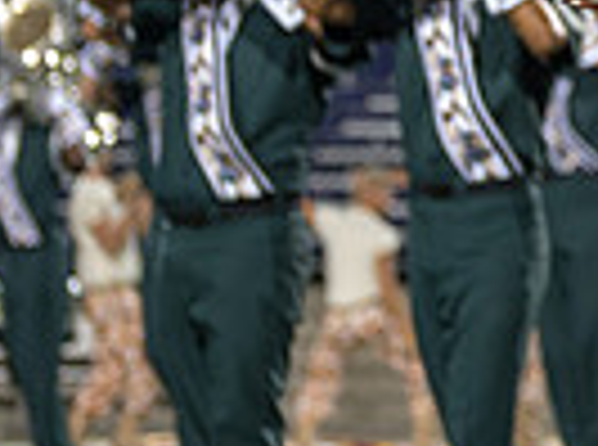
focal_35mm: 503
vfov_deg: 2.9
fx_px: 8666
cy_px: -152
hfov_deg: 3.9
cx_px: 1031
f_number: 4.5
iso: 2500
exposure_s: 1/160
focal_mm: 100
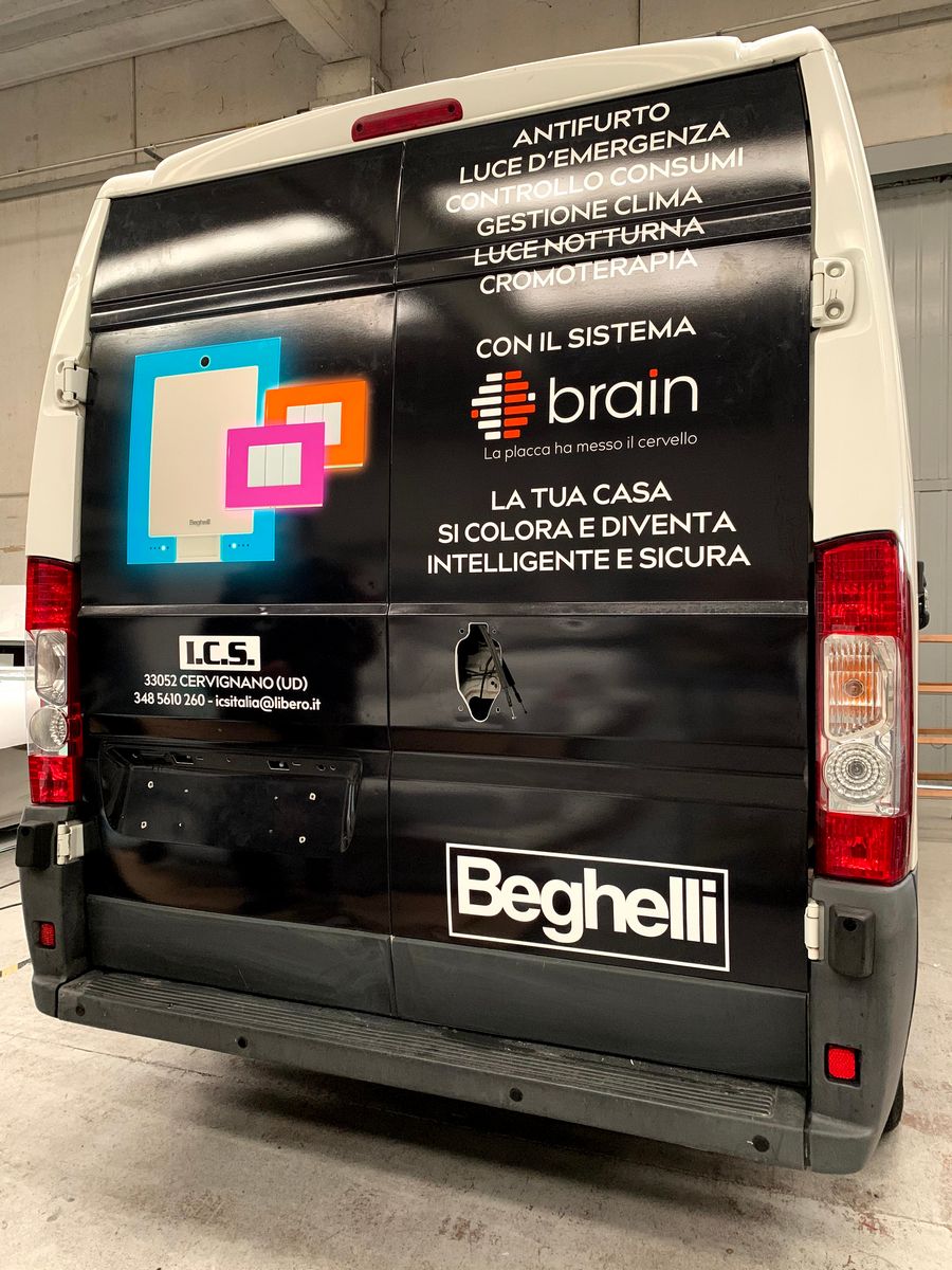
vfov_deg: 67.3
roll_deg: -0.5
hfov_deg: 53.1
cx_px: 476
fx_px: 953
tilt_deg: -0.4
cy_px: 635
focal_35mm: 26
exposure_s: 1/30
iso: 500
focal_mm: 4.25
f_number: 1.8
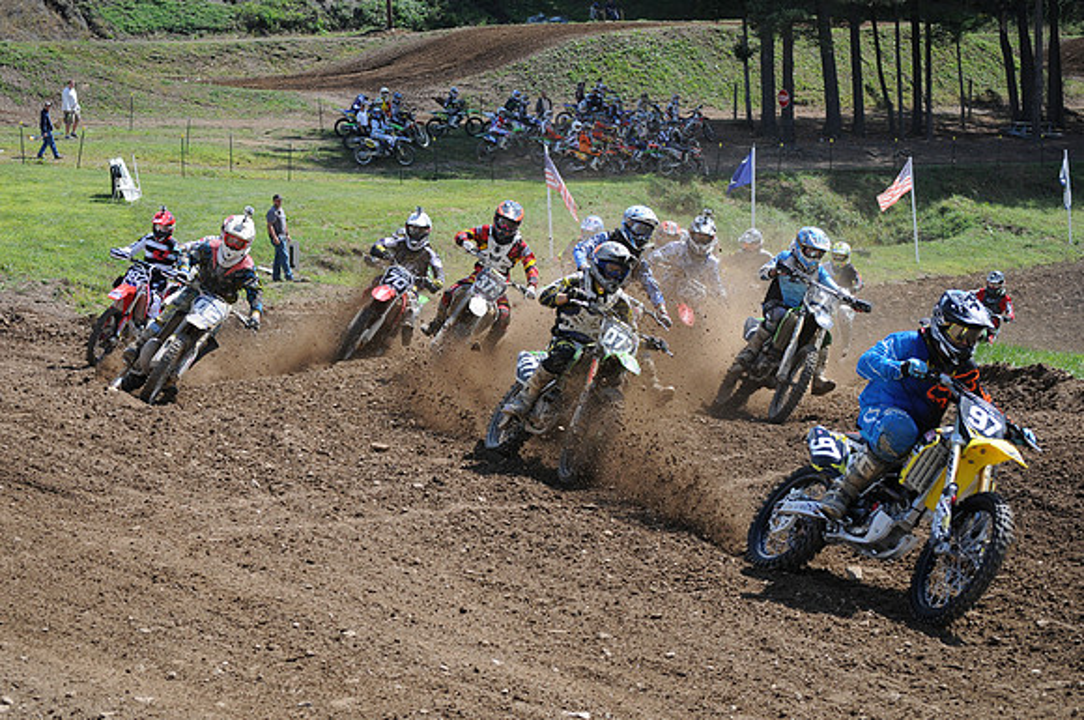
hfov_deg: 21.9
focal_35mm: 93
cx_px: 542
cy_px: 360
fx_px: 2796
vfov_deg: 14.7
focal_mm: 62
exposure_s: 1/1000
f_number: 7.1
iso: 400
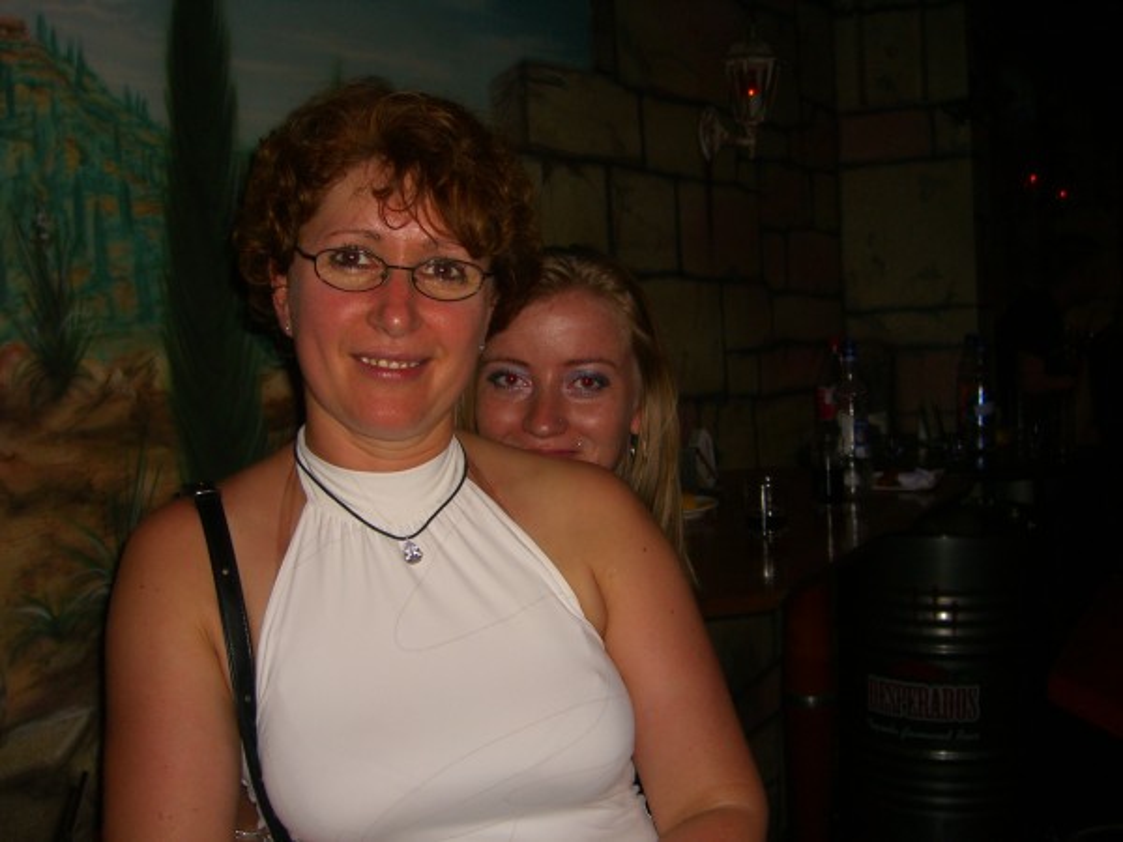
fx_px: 1233
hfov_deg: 49.0
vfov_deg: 37.7
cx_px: 562
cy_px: 421
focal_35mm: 38
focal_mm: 7.9
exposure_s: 1/60
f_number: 2.8
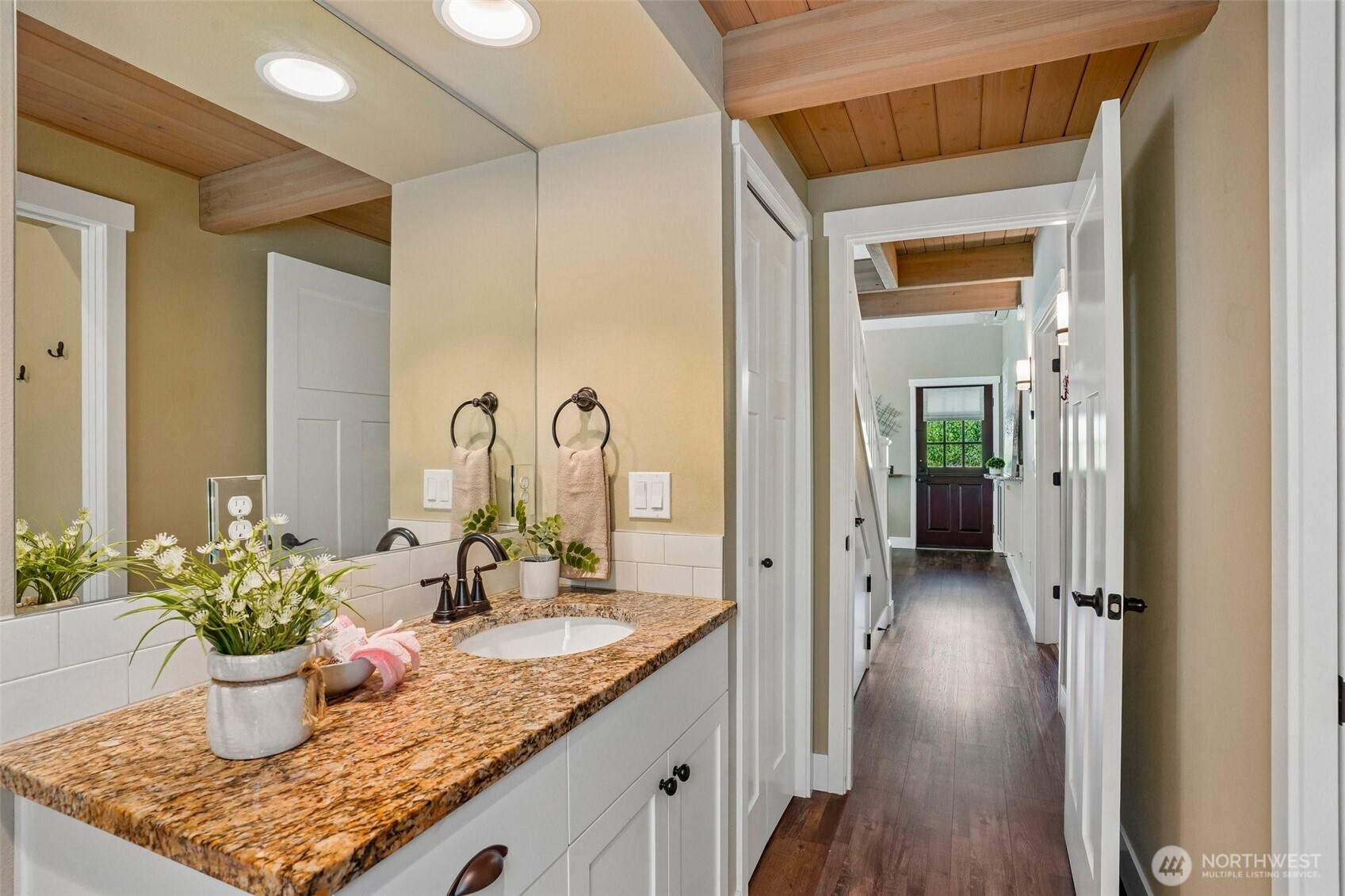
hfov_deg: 93.3
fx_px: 635
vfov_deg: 70.4
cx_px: 672
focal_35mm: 17
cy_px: 448
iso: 2000
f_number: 8
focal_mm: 17
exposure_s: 1/60
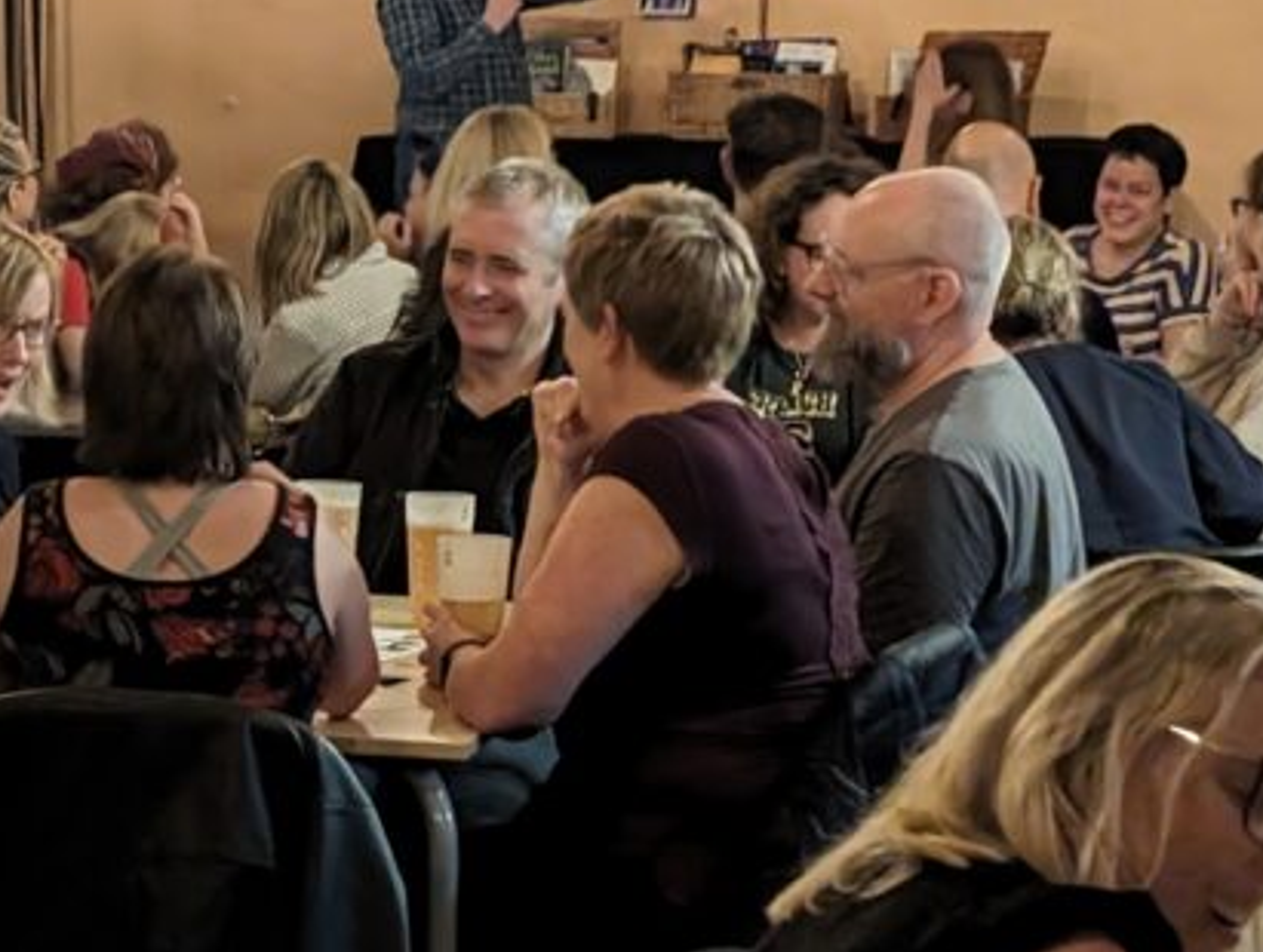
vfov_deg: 12.2
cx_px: 191
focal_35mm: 122
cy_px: 542
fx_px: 4460
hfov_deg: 16.0
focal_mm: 6.9
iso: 862
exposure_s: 1/100
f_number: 1.68
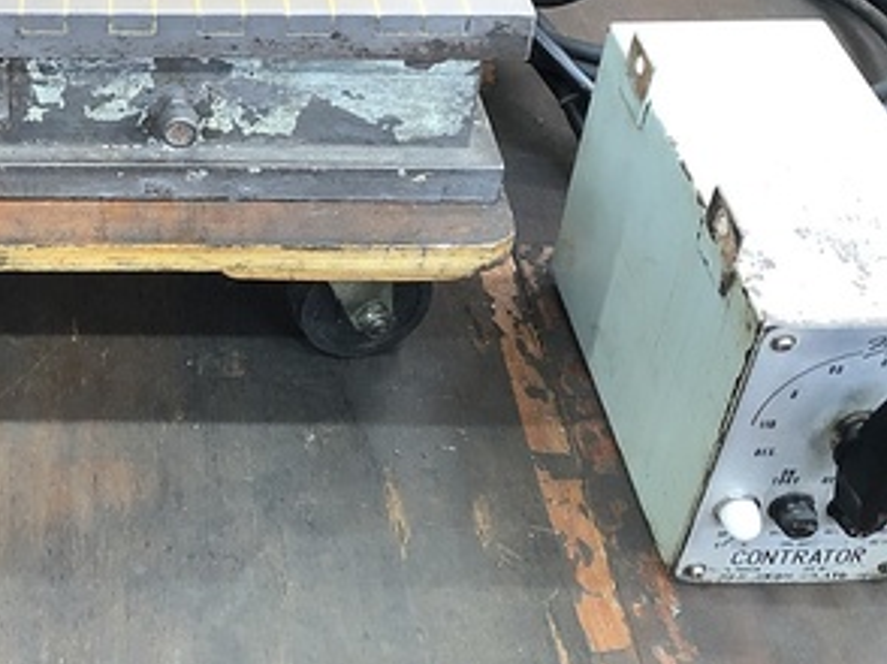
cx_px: 91
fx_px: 1562
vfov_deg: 23.2
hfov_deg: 30.3
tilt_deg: -34.7
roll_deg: +0.3
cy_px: 36
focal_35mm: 61
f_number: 1.8
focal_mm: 3.99
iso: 100
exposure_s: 1/7
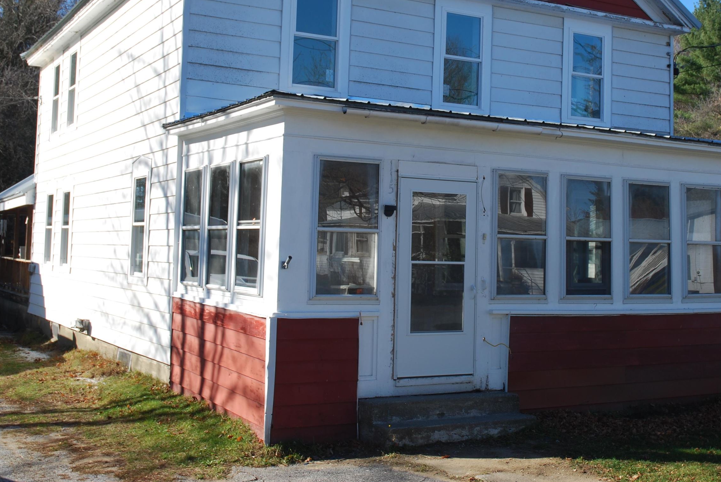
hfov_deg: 38.9
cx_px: 435
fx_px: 1016
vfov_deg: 26.6
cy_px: 173
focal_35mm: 51
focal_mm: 25
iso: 100
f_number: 6.3
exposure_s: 1/160
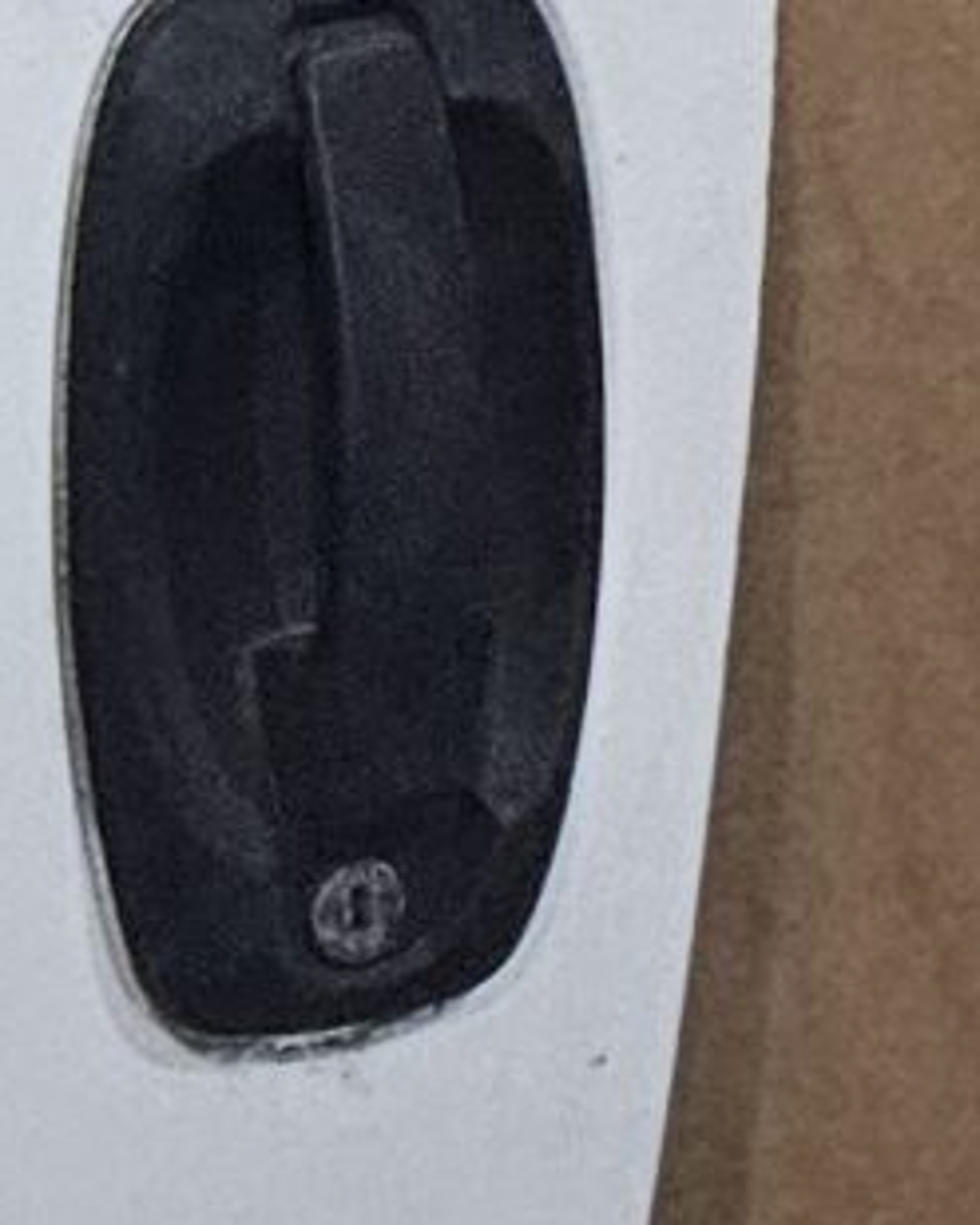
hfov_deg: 7.0
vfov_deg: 10.1
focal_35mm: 186
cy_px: -444
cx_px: -2492
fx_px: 6747
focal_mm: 6.3
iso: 500
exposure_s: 1/50
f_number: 1.7
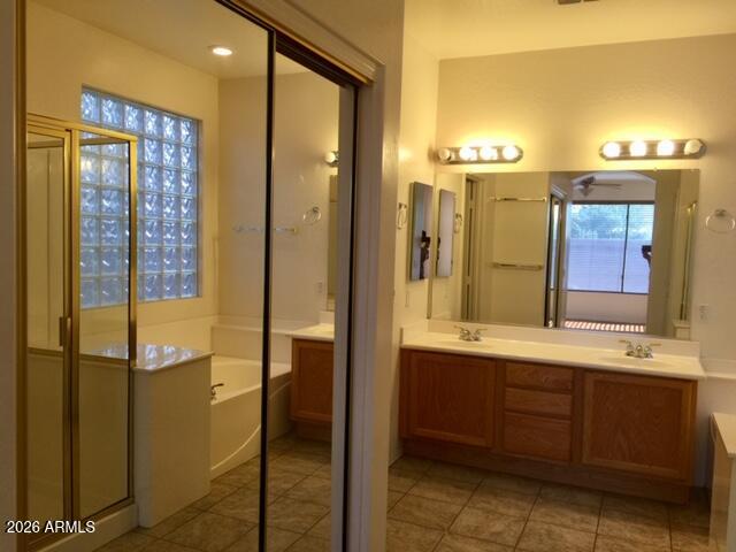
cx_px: 368
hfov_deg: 61.7
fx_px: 617
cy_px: 276
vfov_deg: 48.2
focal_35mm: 29
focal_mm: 4.15
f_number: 2.2
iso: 32
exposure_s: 1/30
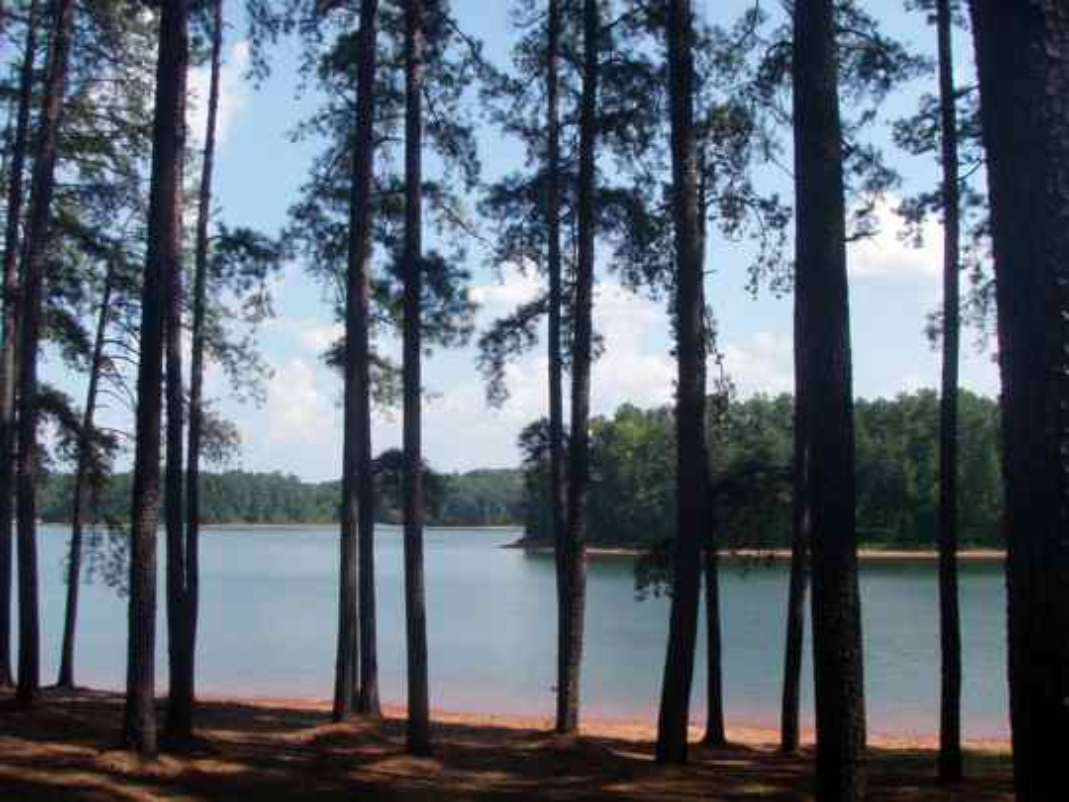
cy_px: 401
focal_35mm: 38
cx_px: 534
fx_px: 1174
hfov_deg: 49.0
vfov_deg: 37.7
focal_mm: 6.7
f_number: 6.3
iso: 80
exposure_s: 1/200
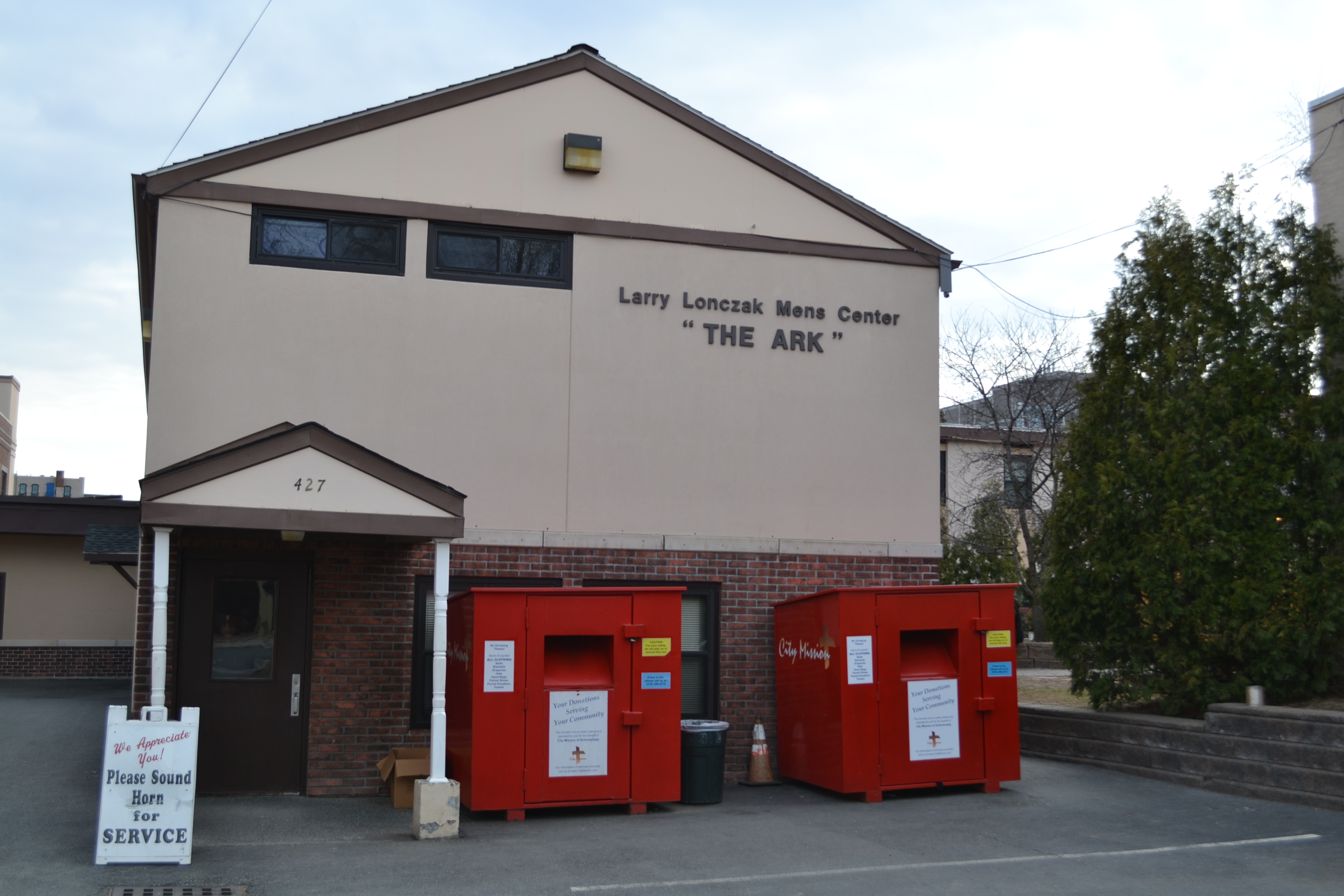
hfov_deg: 49.6
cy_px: 448
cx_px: 672
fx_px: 1456
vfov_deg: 34.2
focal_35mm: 39
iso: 100
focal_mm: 26
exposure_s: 1/125
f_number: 5.6
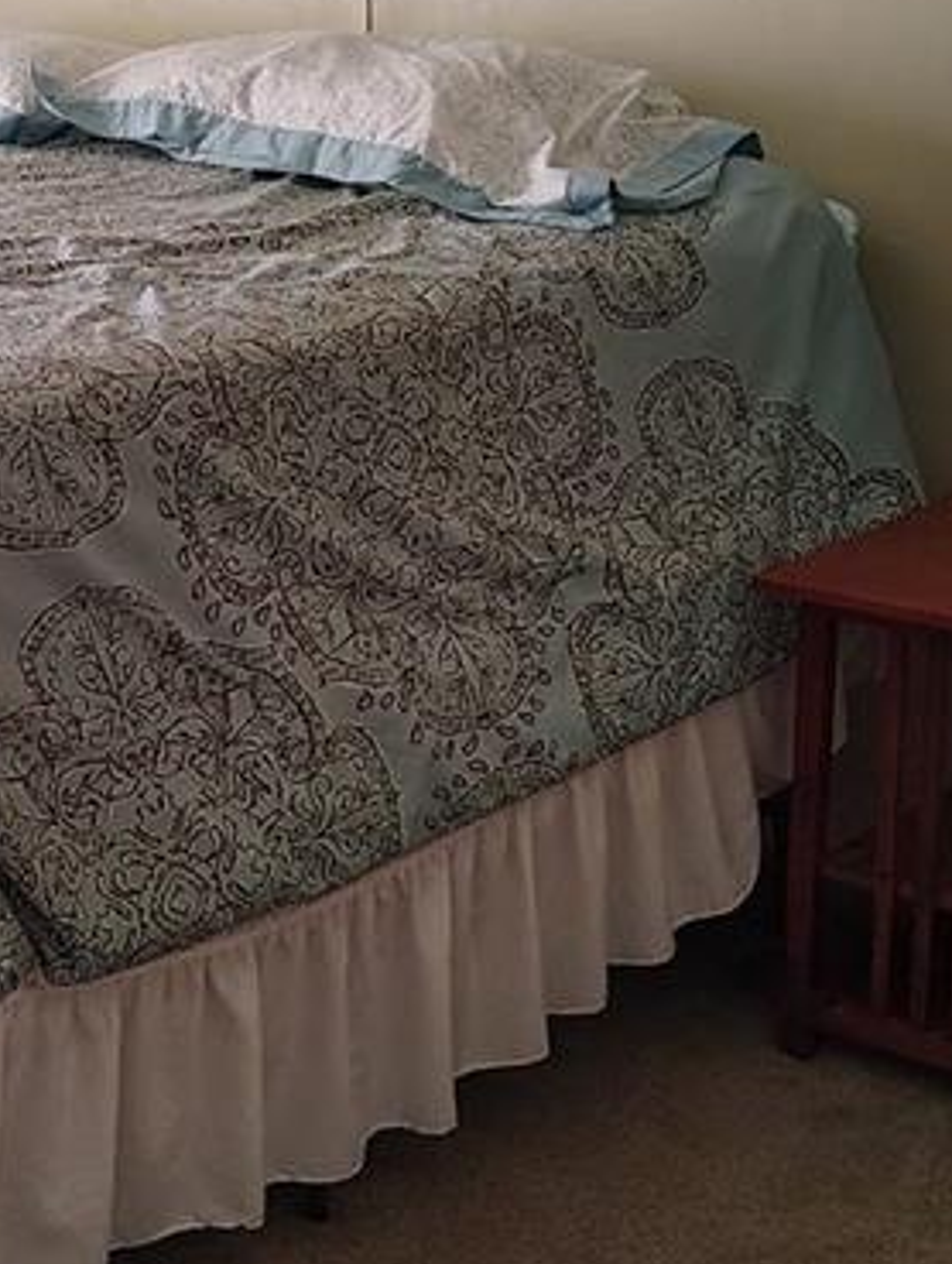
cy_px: 524
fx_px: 2852
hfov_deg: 18.3
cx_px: -77
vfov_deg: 24.9
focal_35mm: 78
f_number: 1.8
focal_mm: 5.56
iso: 1356
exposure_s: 1/60
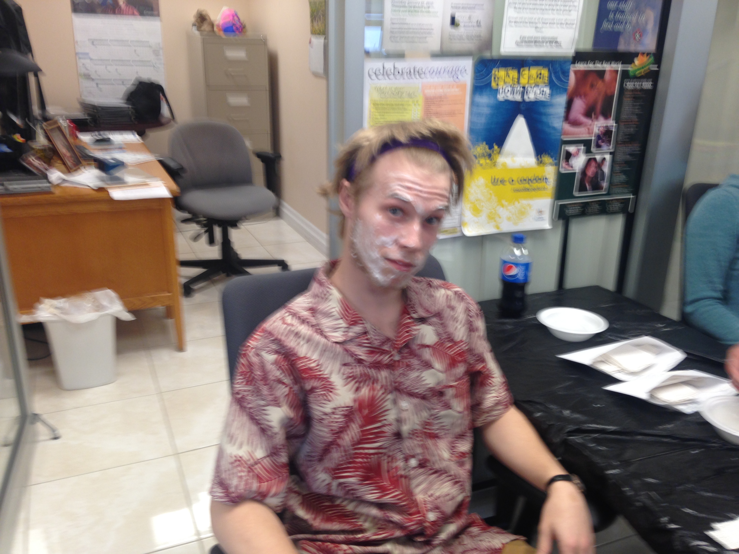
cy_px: 277
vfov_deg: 42.9
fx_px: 705
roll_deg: -1.3
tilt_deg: -19.5
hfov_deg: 55.4
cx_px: 370
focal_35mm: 33
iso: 50
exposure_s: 1/20
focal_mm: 4.12
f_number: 2.4
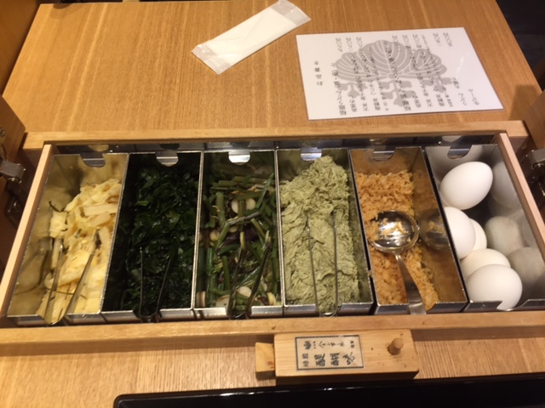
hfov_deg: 61.7
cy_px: 204
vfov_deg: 48.2
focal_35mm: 29
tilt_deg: -55.4
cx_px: 272
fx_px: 457
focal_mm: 4.15
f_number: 2.2
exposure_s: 1/33
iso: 64
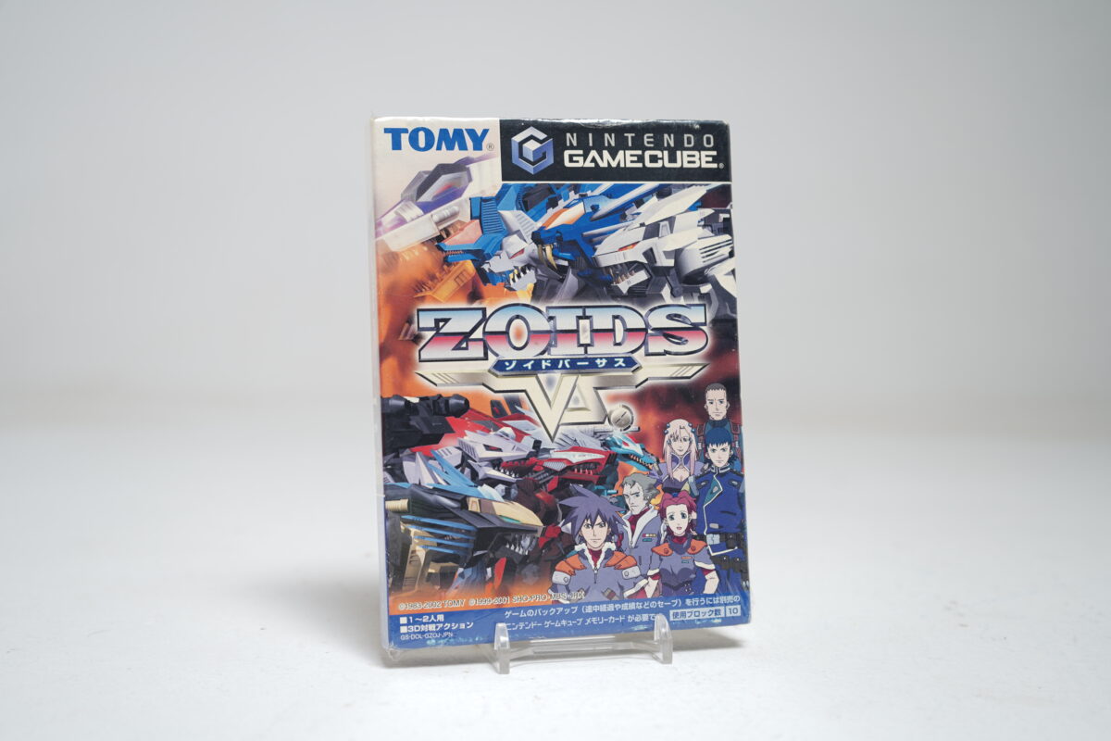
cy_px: 370
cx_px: 556
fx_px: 1358
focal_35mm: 44
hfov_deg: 44.5
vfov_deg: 30.5
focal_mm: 44
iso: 64
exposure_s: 1/5
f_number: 5
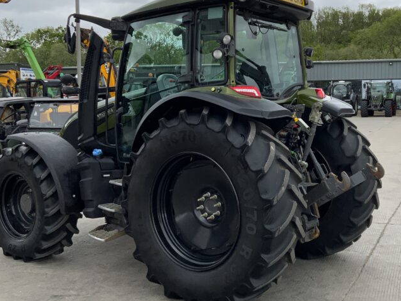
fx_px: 544
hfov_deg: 40.2
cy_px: 133
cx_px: 251
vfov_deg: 30.9
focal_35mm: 47
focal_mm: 3
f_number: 1.8
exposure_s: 1/739
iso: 16
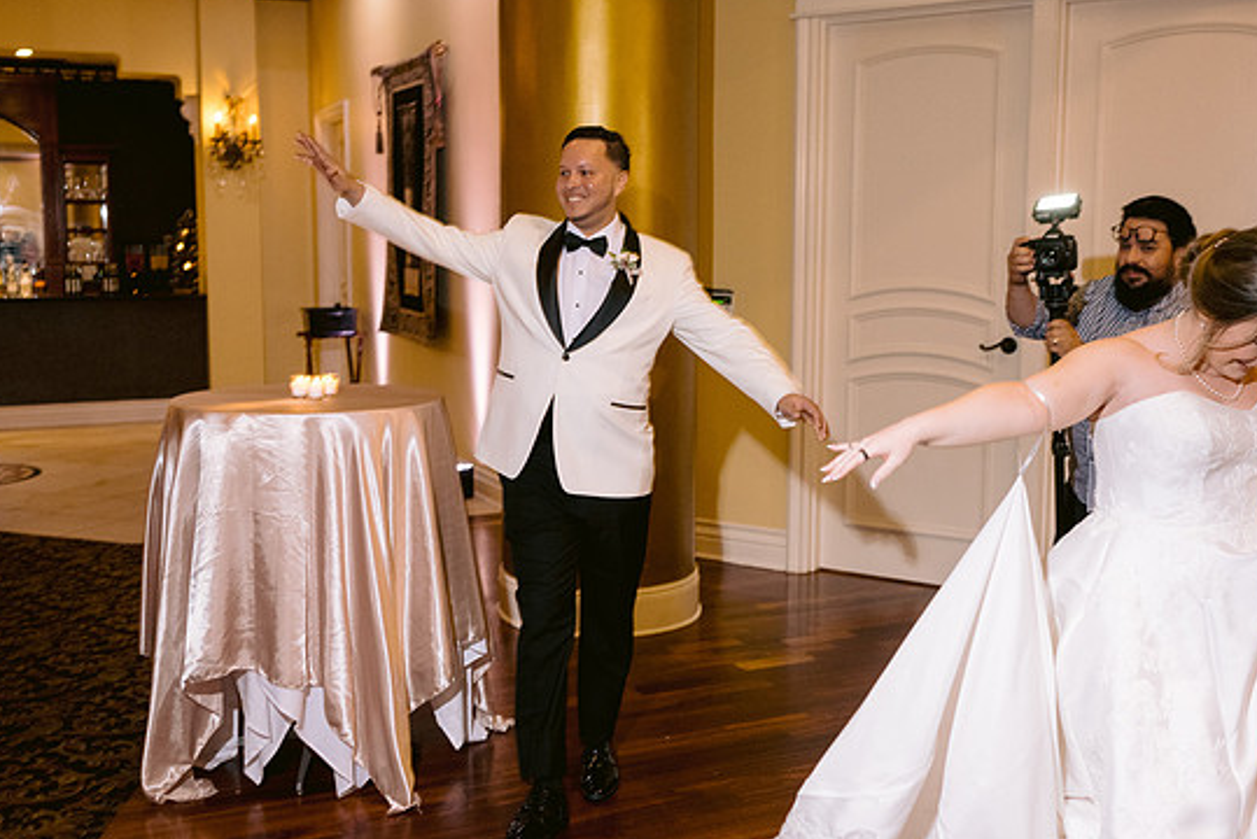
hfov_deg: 48.4
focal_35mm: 40
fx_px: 1397
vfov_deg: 33.4
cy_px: 379
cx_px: 585
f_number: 2.8
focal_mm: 35
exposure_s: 1/125
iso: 1600
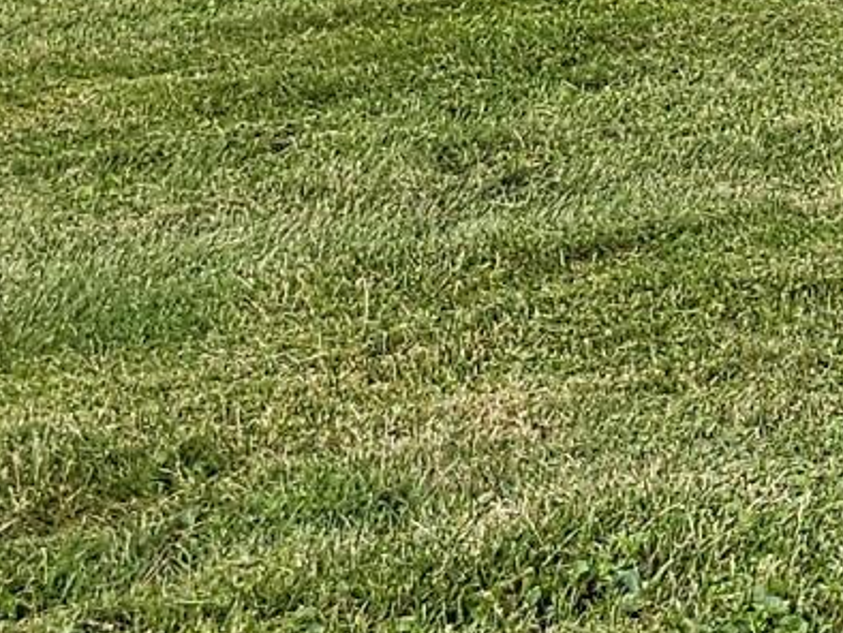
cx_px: 2024
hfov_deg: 9.9
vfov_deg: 8.0
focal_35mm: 175
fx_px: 4264
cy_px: -704
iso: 64
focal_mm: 6.3
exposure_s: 1/59
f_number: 1.7
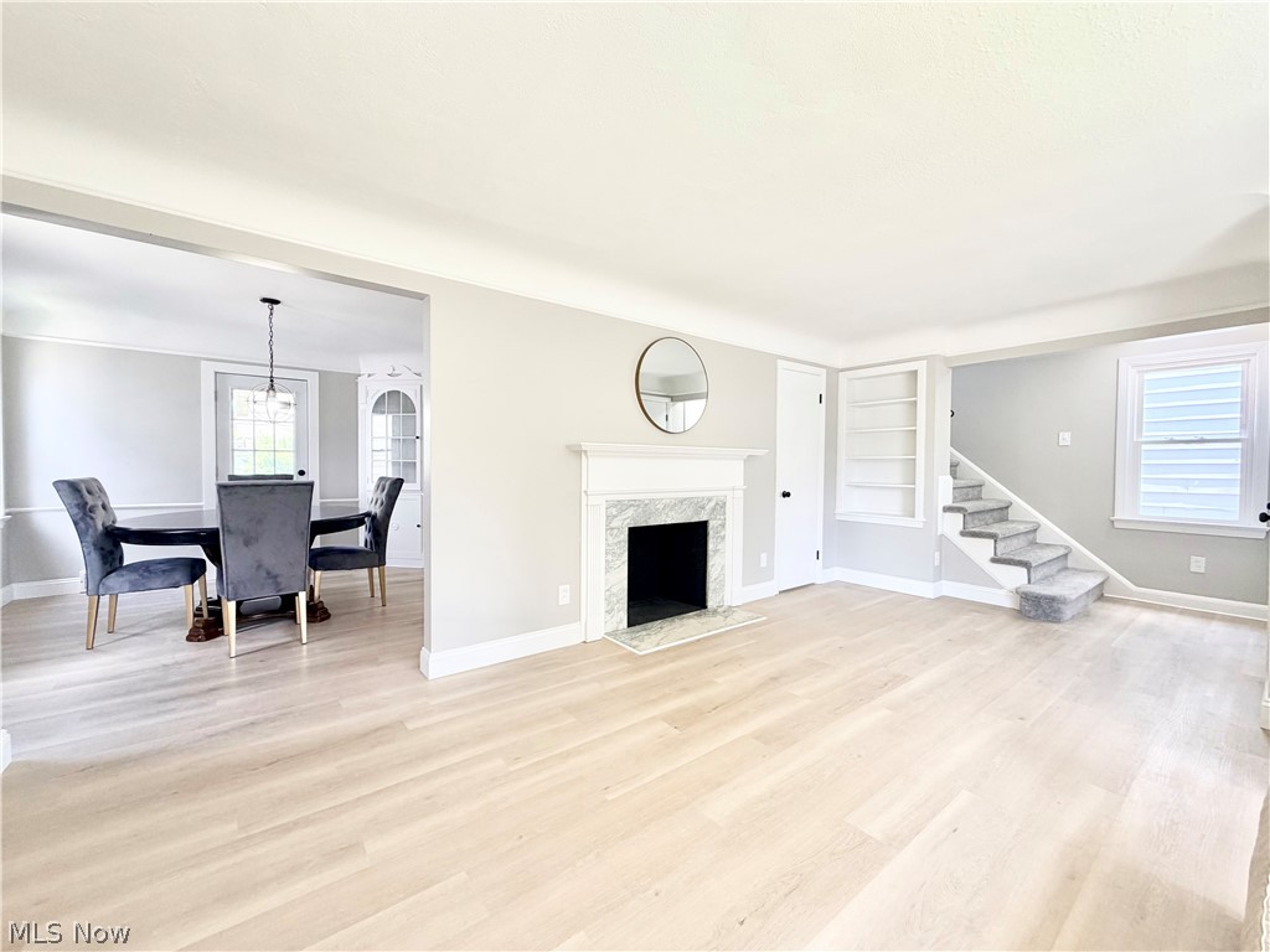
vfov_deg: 85.7
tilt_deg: -1.6
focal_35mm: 14
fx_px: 514
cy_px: 476
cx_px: 635
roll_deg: +0.1
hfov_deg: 102.1
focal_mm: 2.22
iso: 125
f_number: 2.2
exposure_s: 1/121
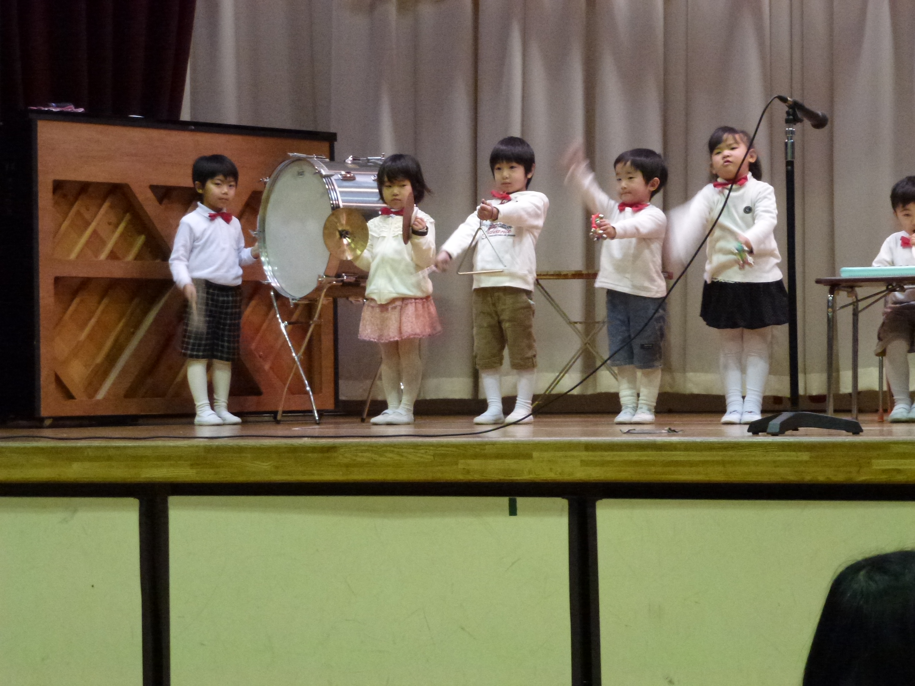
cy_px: 343
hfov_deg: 23.8
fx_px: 2167
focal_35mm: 82
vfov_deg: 18.0
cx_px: 458
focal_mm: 14.8
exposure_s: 1/20
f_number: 4.8
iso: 800
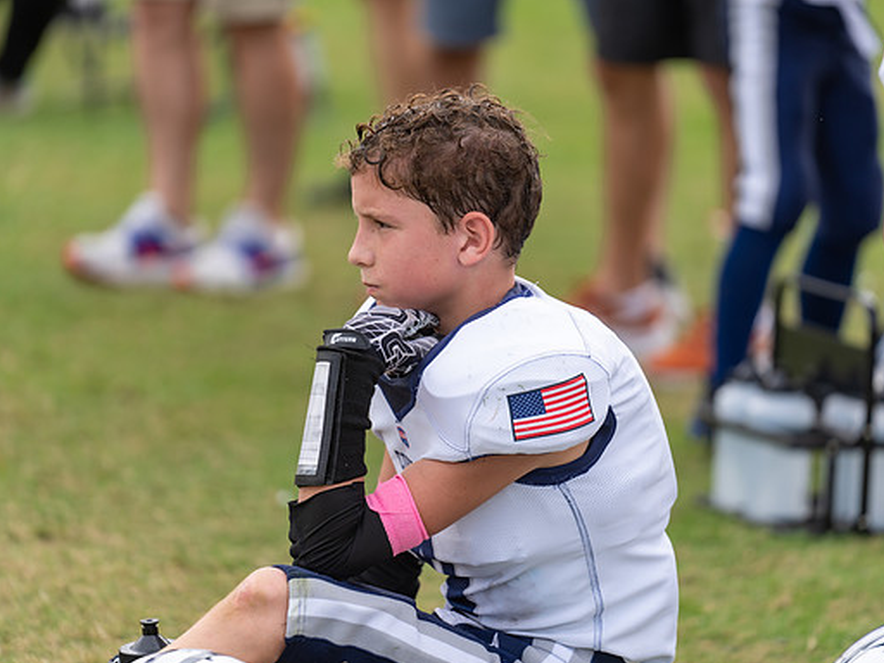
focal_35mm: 218
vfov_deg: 6.8
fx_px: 5567
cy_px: 332
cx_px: 414
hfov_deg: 9.1
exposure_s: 1/500
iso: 100
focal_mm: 200
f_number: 2.8
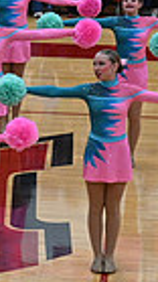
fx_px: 2283
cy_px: 74
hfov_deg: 3.8
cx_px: -371
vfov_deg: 7.1
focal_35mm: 306
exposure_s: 1/400
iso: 4000
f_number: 4
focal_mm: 70
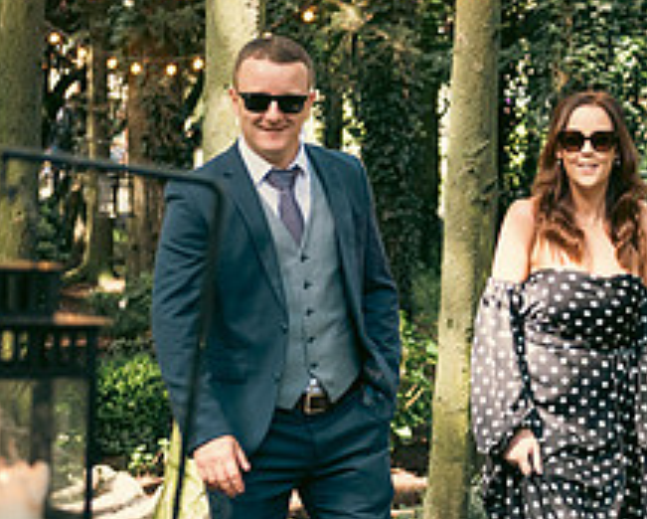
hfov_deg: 13.6
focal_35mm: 138
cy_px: 246
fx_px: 2645
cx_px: 778
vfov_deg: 11.2
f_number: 3.5
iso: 250
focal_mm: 55
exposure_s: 1/160
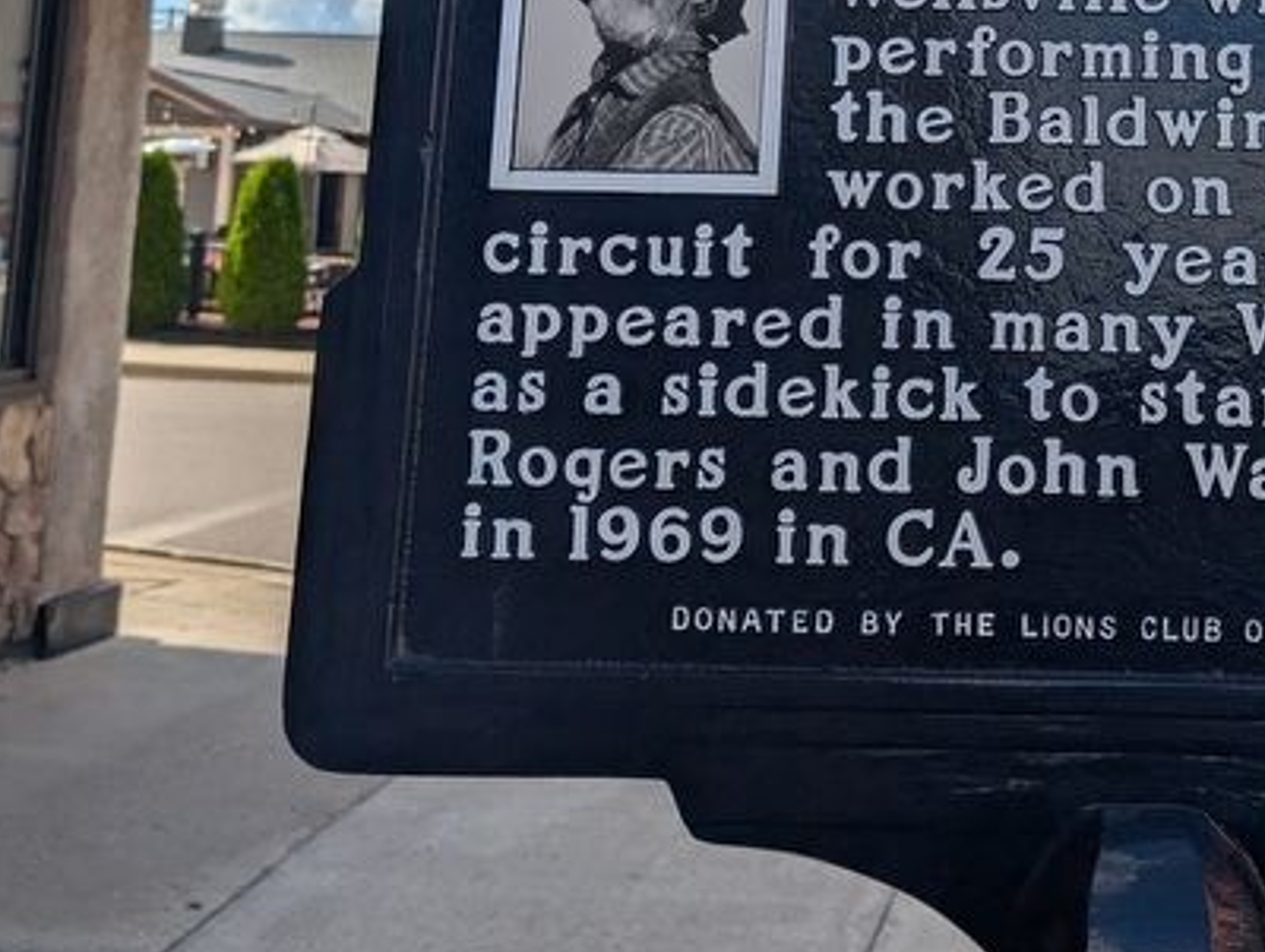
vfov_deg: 28.8
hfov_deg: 37.0
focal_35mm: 48
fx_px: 1756
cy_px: 41
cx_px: 1150
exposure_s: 1/1404
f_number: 1.68
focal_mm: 6.9
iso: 21
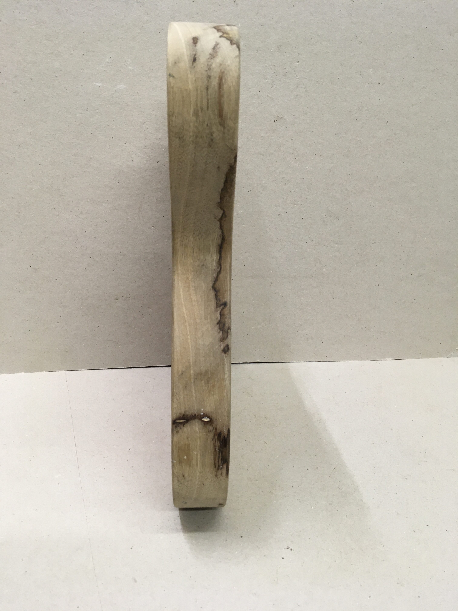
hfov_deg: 48.2
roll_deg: -2.4
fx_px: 512
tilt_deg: -22.3
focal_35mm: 29
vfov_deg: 61.7
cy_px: 306
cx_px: 229
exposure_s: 1/33
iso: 100
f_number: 2.2
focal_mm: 4.15
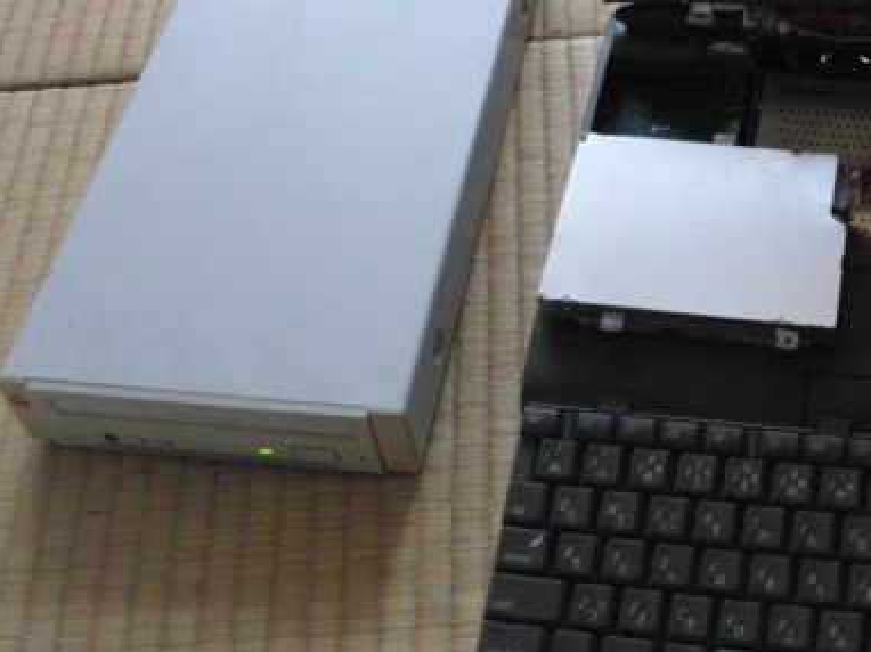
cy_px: 146
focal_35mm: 62
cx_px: 670
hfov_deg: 30.6
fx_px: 1559
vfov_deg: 23.3
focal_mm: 6.42
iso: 800
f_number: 3.6
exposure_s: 1/80
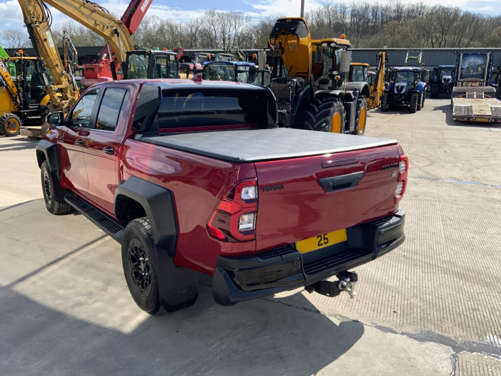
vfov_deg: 48.2
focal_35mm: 29
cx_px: 250
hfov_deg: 61.7
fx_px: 420
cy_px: 188
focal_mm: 3
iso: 16
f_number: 1.8
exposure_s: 1/1221
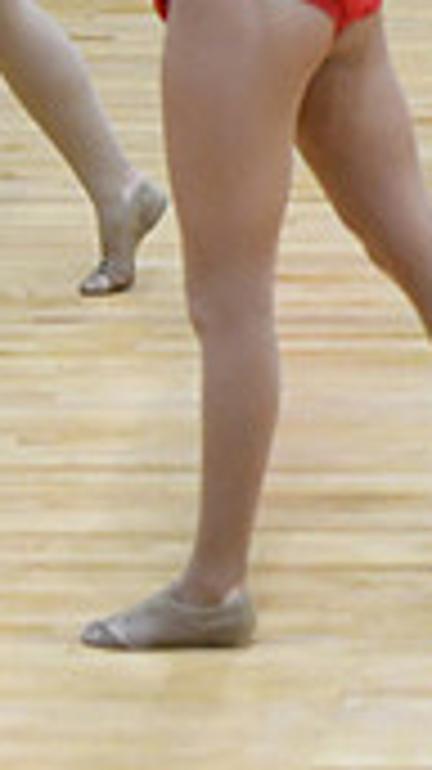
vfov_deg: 4.1
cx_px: 1224
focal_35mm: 532
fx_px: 10850
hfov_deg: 2.3
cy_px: 214
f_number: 3.5
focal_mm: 100
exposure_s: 1/400
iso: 4000
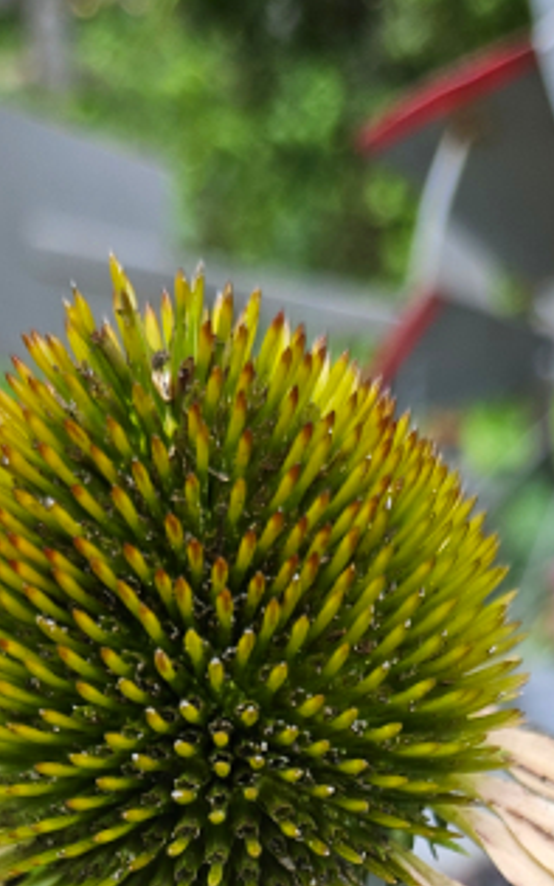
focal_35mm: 62
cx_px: 309
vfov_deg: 28.9
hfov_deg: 21.0
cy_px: 1044
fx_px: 1497
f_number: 1.8
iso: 32
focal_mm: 5.4
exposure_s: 1/120
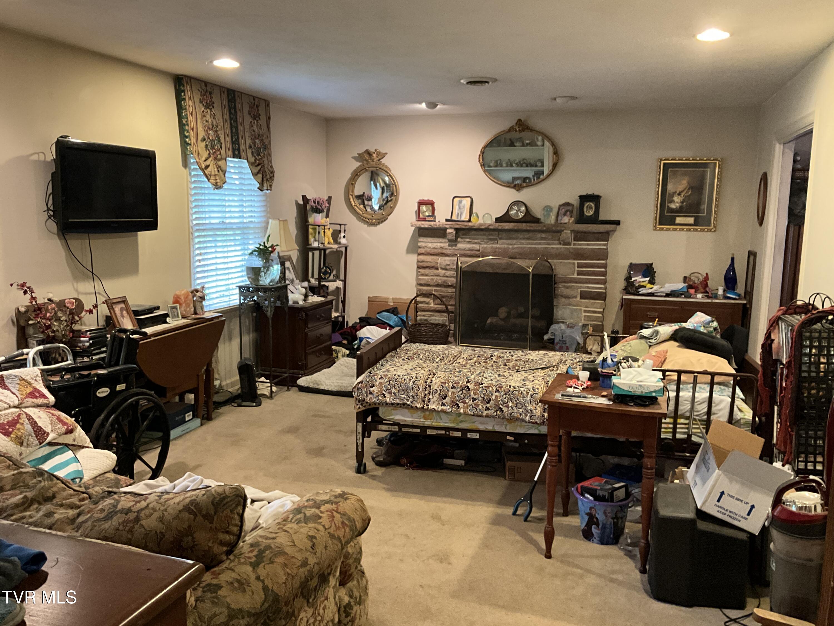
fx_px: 699
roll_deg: -1.1
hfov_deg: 61.7
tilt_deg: -9.2
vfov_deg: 48.2
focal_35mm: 29
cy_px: 313
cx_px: 417
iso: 400
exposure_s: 1/30
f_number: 1.8
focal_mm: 3
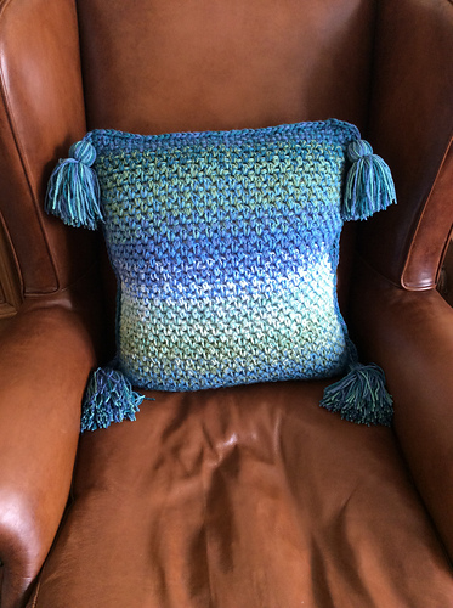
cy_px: 304
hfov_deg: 44.0
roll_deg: -0.8
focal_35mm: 32
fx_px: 560
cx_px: 226
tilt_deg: -38.8
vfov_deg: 56.9
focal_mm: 3.3
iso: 100
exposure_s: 1/25
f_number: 2.4
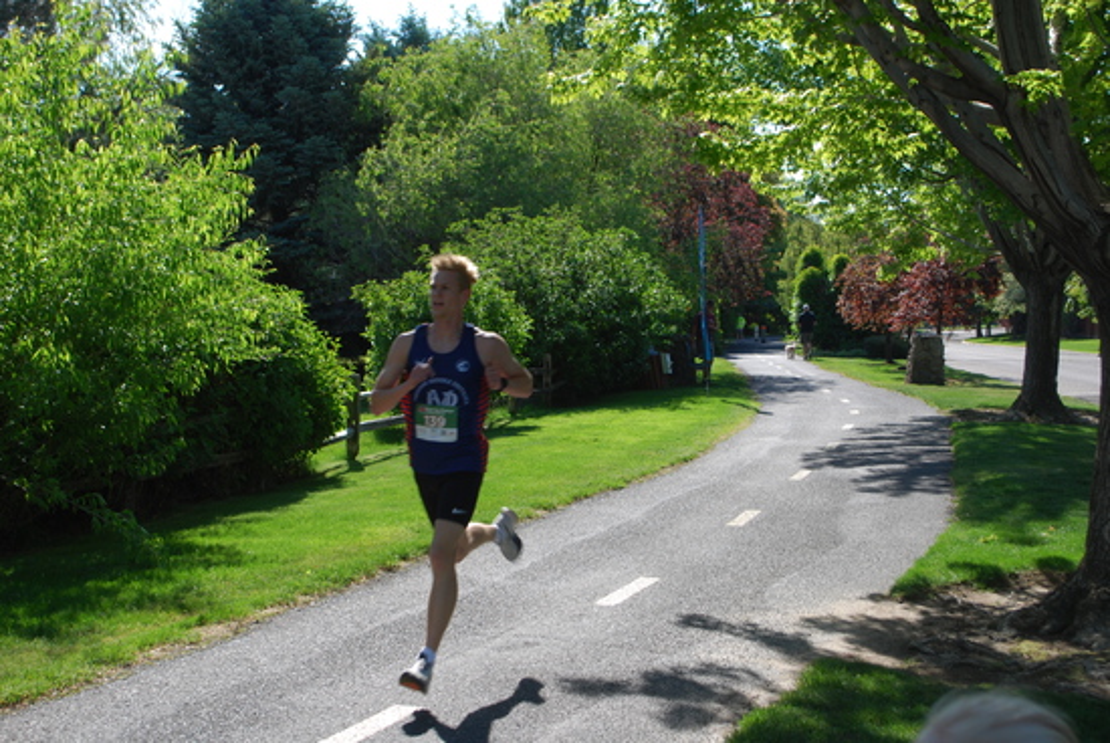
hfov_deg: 38.8
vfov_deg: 26.5
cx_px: 555
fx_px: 1574
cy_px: 372
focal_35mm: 51
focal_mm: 34
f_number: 6.3
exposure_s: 1/160
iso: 100
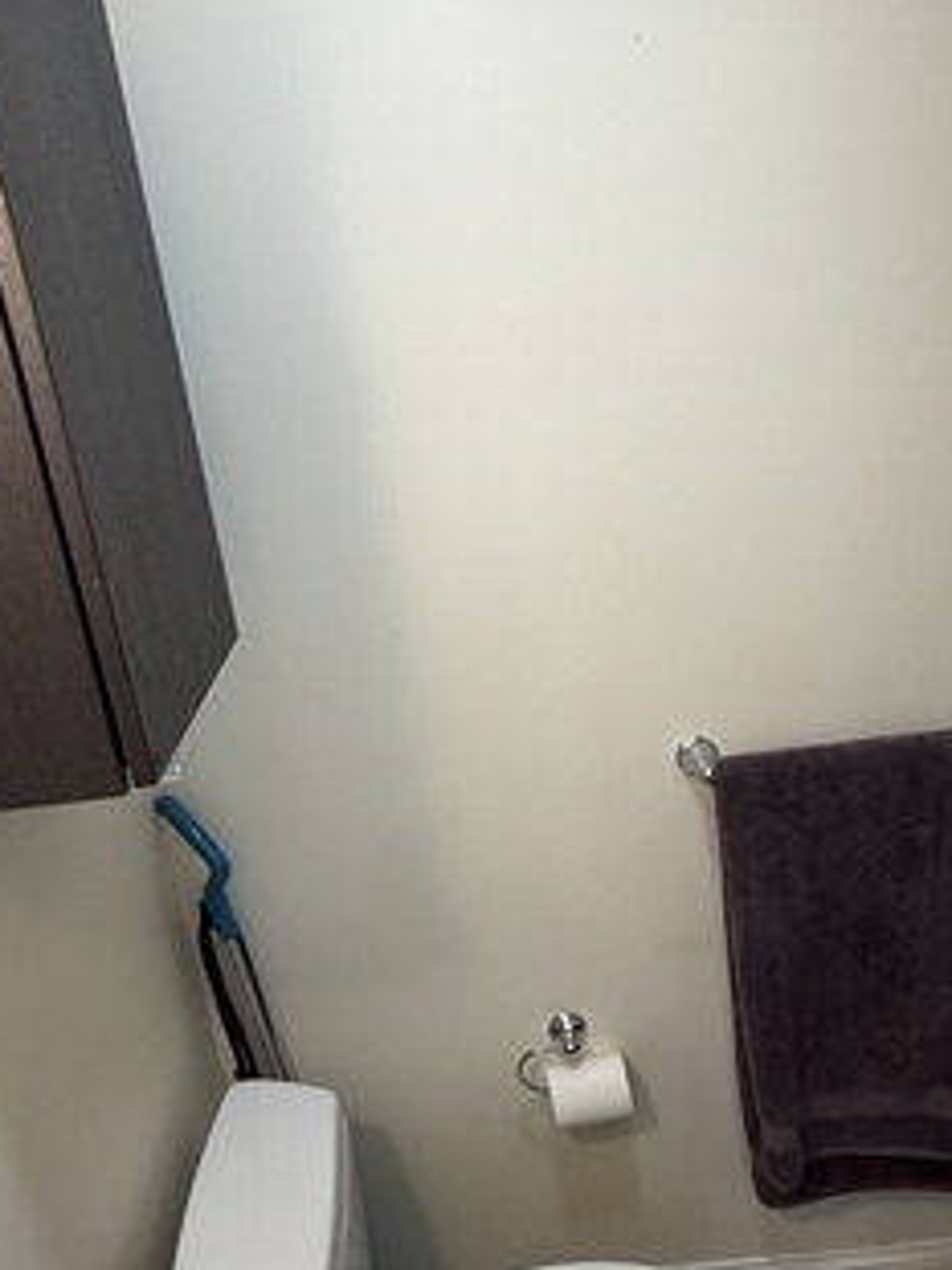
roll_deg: +6.8
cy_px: 737
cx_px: 409
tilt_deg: -19.3
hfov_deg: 46.6
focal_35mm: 30
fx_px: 1101
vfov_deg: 59.7
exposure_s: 1/60
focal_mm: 2.22
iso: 160
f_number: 2.2
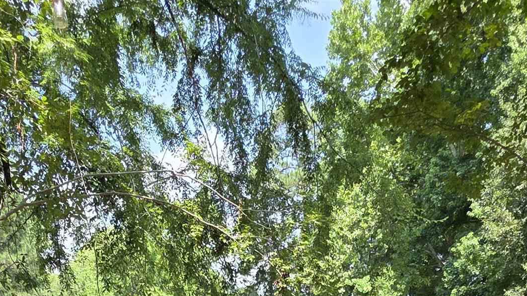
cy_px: 570
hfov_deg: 49.4
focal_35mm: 41
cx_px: 274
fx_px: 573
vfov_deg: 19.3
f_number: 1.9
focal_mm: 2.2
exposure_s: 1/532
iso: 40
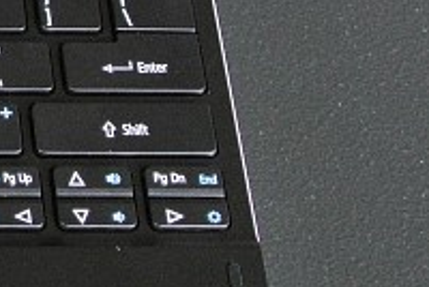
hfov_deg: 10.4
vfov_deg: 7.4
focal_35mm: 185
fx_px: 2208
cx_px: -354
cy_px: 11
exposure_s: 1/40
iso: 800
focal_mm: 16.3
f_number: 4.2
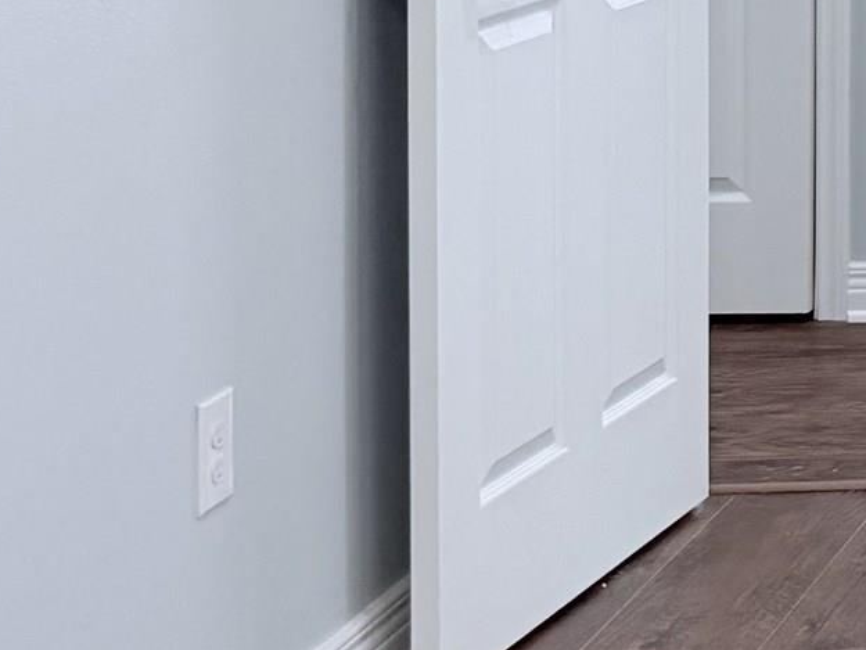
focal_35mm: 118
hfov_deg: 13.4
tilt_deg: -0.7
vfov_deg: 11.9
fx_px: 2953
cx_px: 1908
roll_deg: +0.6
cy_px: -399
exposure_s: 1/120
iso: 125
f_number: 1.78
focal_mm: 6.76
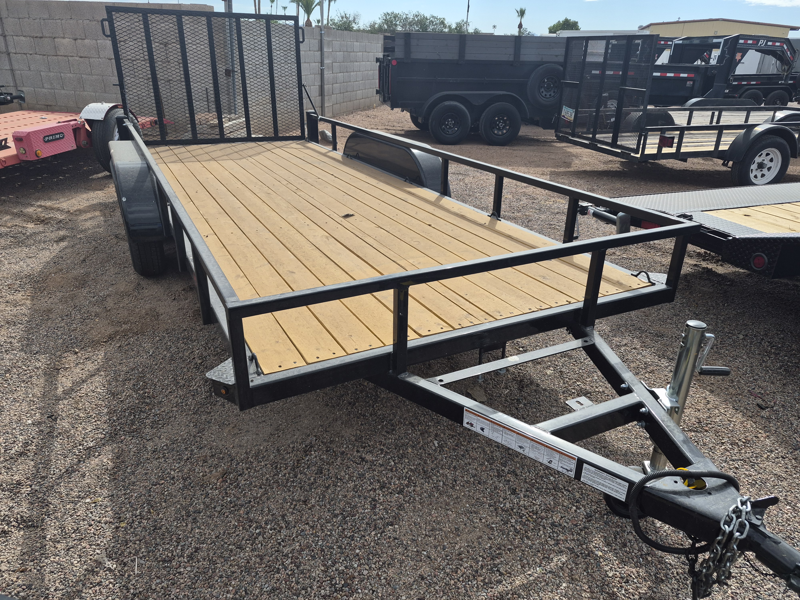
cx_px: 400
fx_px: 532
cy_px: 300
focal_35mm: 23
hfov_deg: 73.9
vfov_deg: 58.9
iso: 80
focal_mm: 5.4
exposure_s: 1/4464
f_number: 1.8
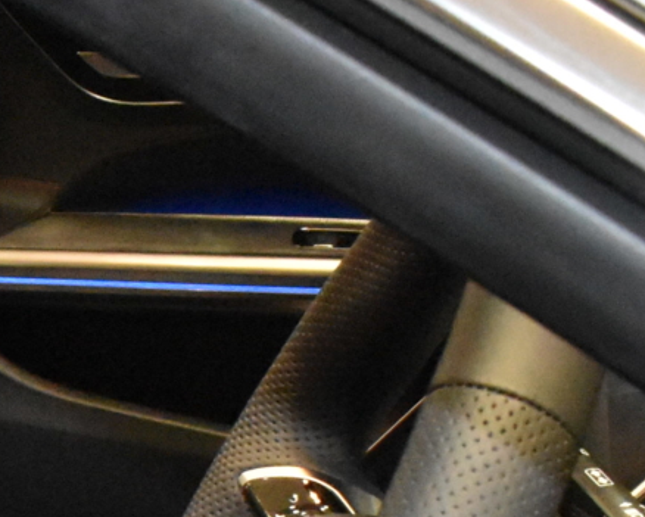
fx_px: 2827
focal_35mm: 148
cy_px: 895
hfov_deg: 11.2
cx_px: -817
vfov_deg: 9.9
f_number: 8
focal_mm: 18
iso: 6400
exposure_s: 1/60
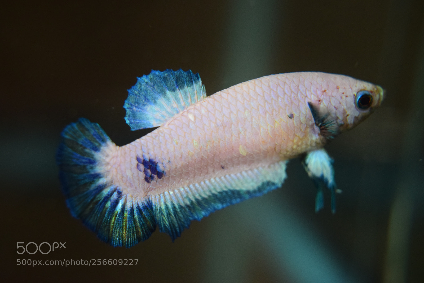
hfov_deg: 37.8
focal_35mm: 52
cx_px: 212
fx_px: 619
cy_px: 142
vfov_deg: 25.8
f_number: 4.5
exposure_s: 1/50
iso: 1600
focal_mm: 35
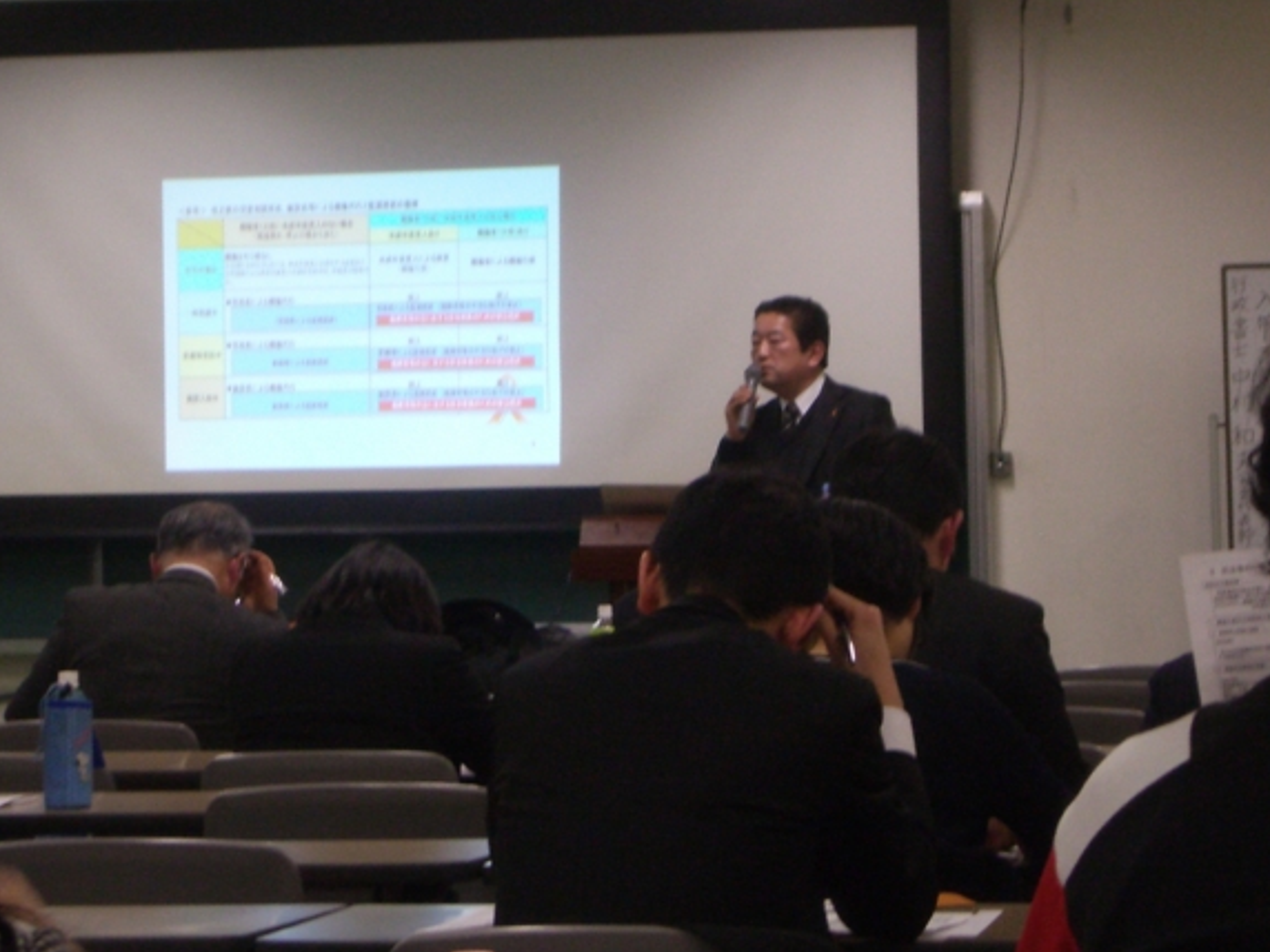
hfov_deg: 16.0
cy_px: 335
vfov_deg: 12.0
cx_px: 593
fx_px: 4513
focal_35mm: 123
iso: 200
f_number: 4.4
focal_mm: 14.6
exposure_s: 1/30
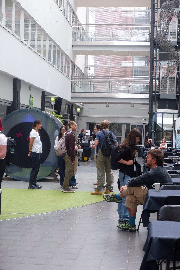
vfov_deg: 29.6
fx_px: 509
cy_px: 135
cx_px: 90
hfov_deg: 20.0
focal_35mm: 68
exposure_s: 1/125
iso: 500
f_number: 5.6
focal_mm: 45
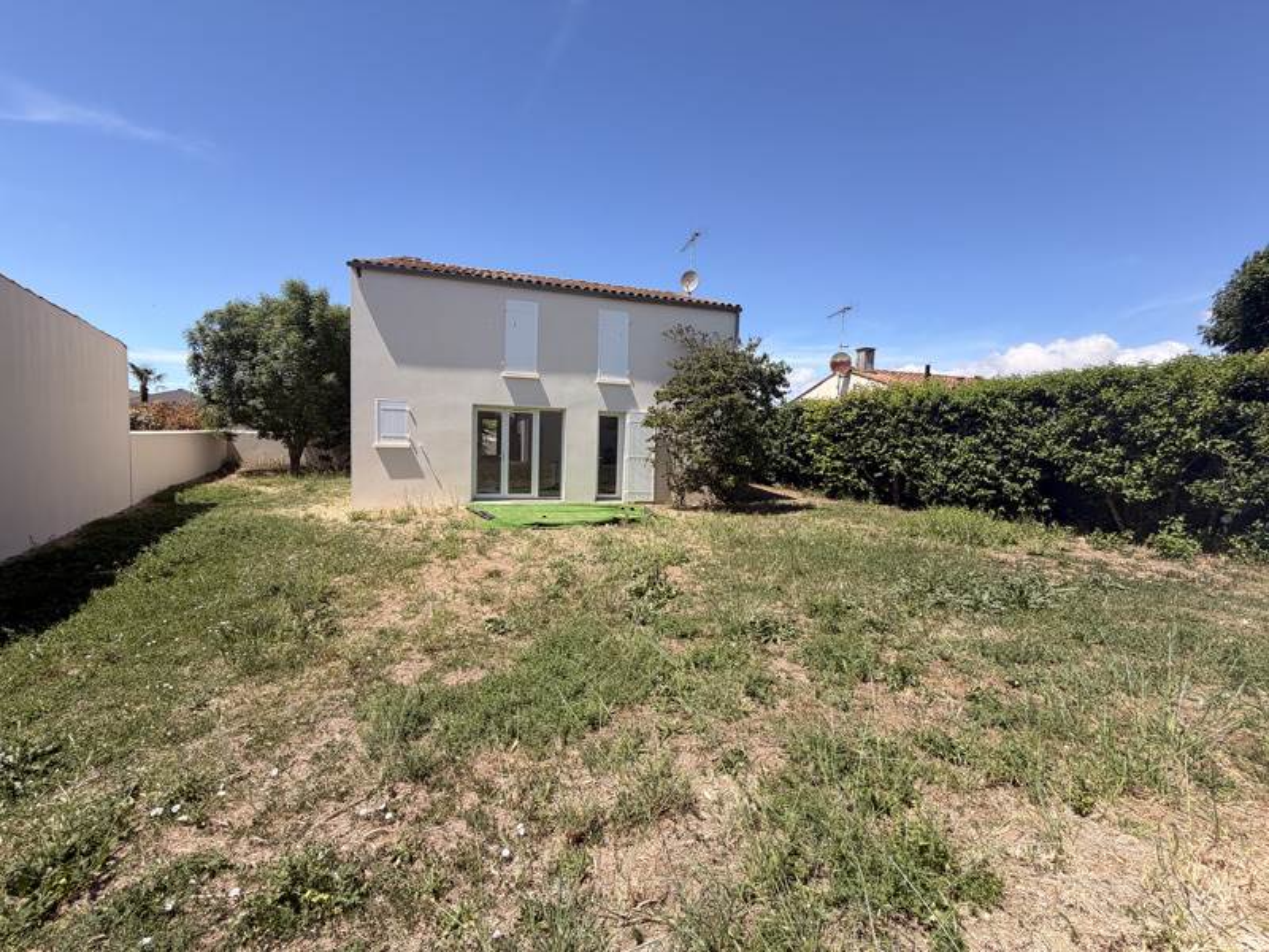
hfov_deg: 102.1
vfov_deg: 85.7
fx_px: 513
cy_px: 476
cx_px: 634
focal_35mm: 14
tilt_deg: -3.5
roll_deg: -1.8
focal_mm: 2.22
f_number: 2.2
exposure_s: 1/770
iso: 25
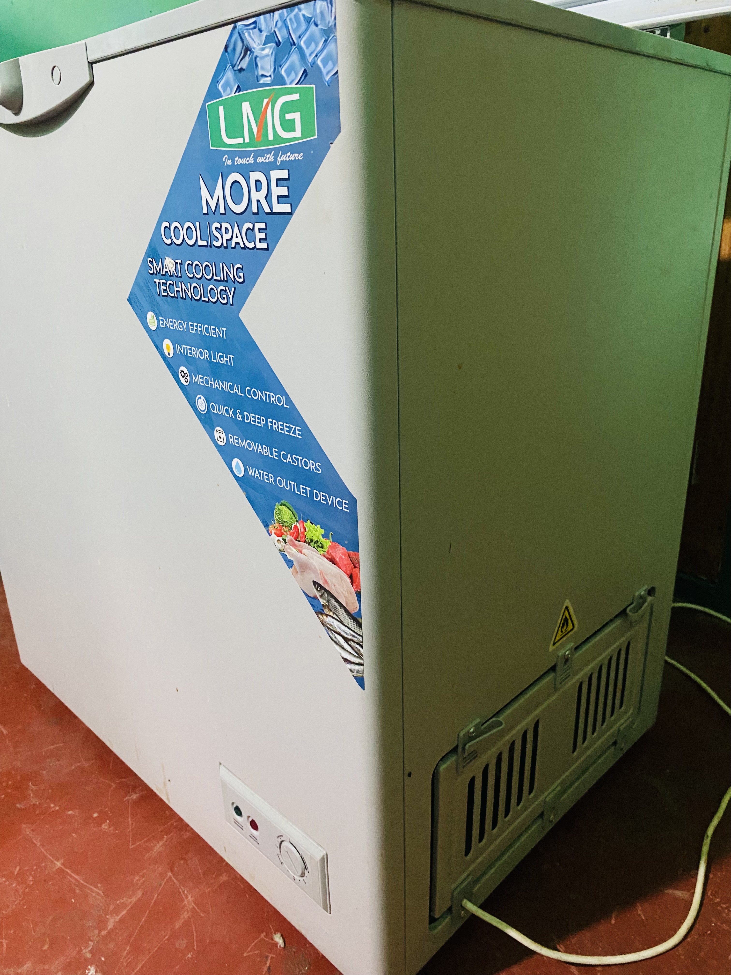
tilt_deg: -18.8
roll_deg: +1.7
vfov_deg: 67.3
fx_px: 732
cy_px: 488
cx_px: 366
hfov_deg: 53.1
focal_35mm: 26
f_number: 1.8
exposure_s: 1/33
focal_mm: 4.25
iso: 400
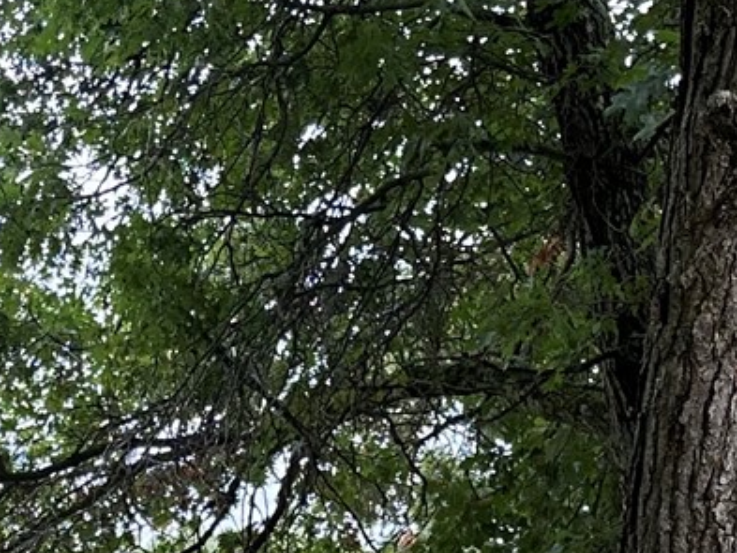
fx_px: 2662
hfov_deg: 15.1
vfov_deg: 11.5
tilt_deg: -4.6
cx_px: -208
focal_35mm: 125
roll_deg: +0.3
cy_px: 785
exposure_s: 1/276
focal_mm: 6.86
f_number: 1.78
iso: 80
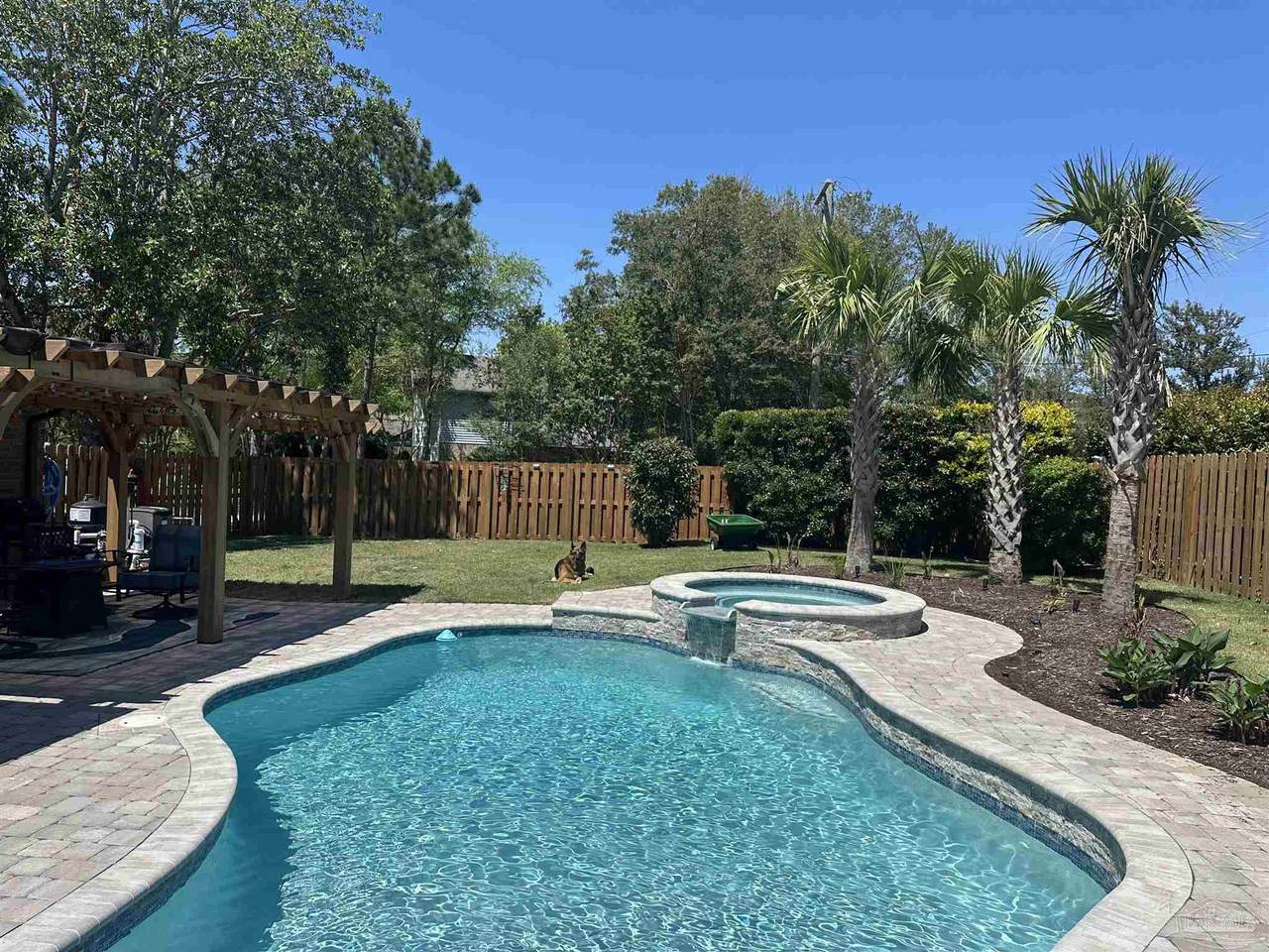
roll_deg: -3.0
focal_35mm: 24
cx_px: 634
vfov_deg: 56.8
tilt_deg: +0.6
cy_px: 476
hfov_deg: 71.6
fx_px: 880
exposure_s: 1/4762
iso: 80
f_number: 1.78
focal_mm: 6.86
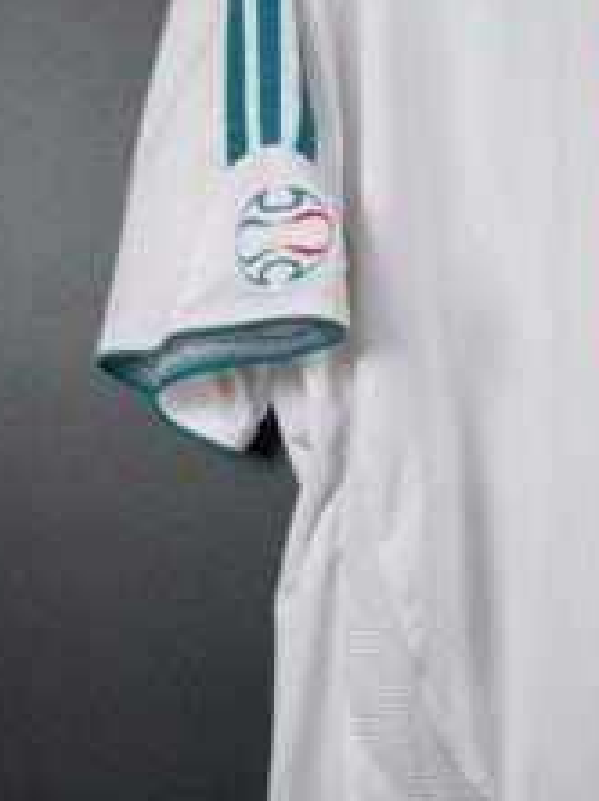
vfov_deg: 23.6
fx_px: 1919
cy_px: 426
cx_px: 740
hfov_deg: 16.9
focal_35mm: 83
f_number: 1.6
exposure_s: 1/200
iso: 400
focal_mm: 6.57
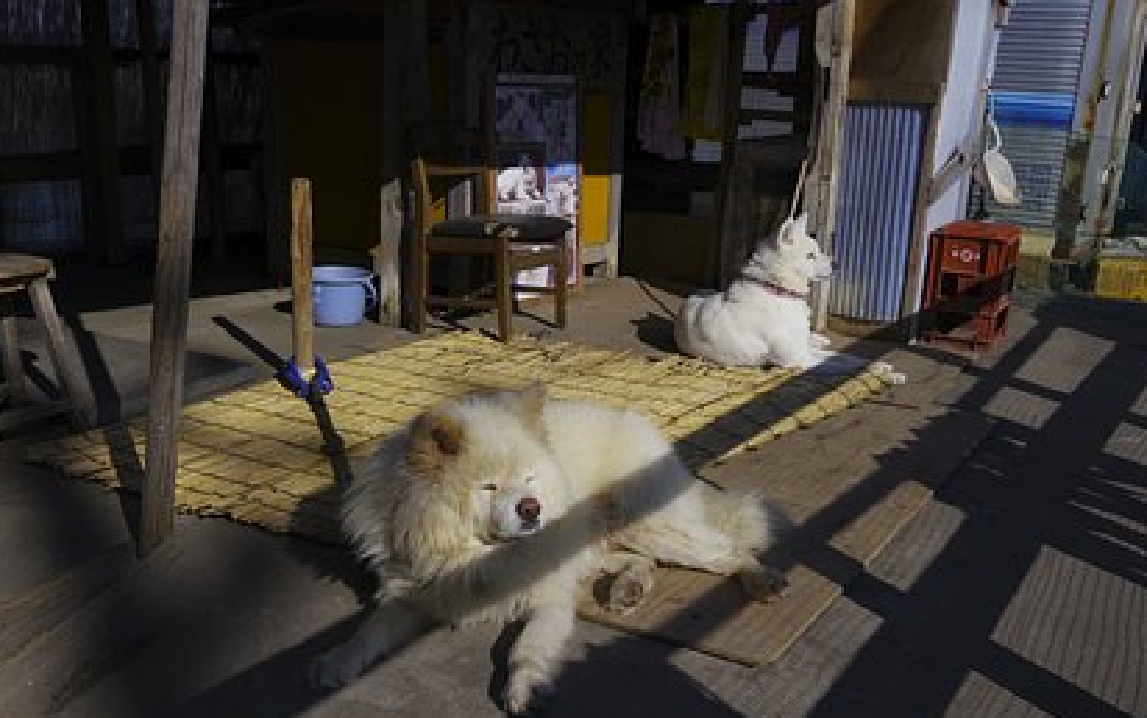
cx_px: 585
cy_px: 429
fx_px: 1189
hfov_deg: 51.5
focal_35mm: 38
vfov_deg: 33.5
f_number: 10
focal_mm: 30
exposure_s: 1/2500
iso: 640
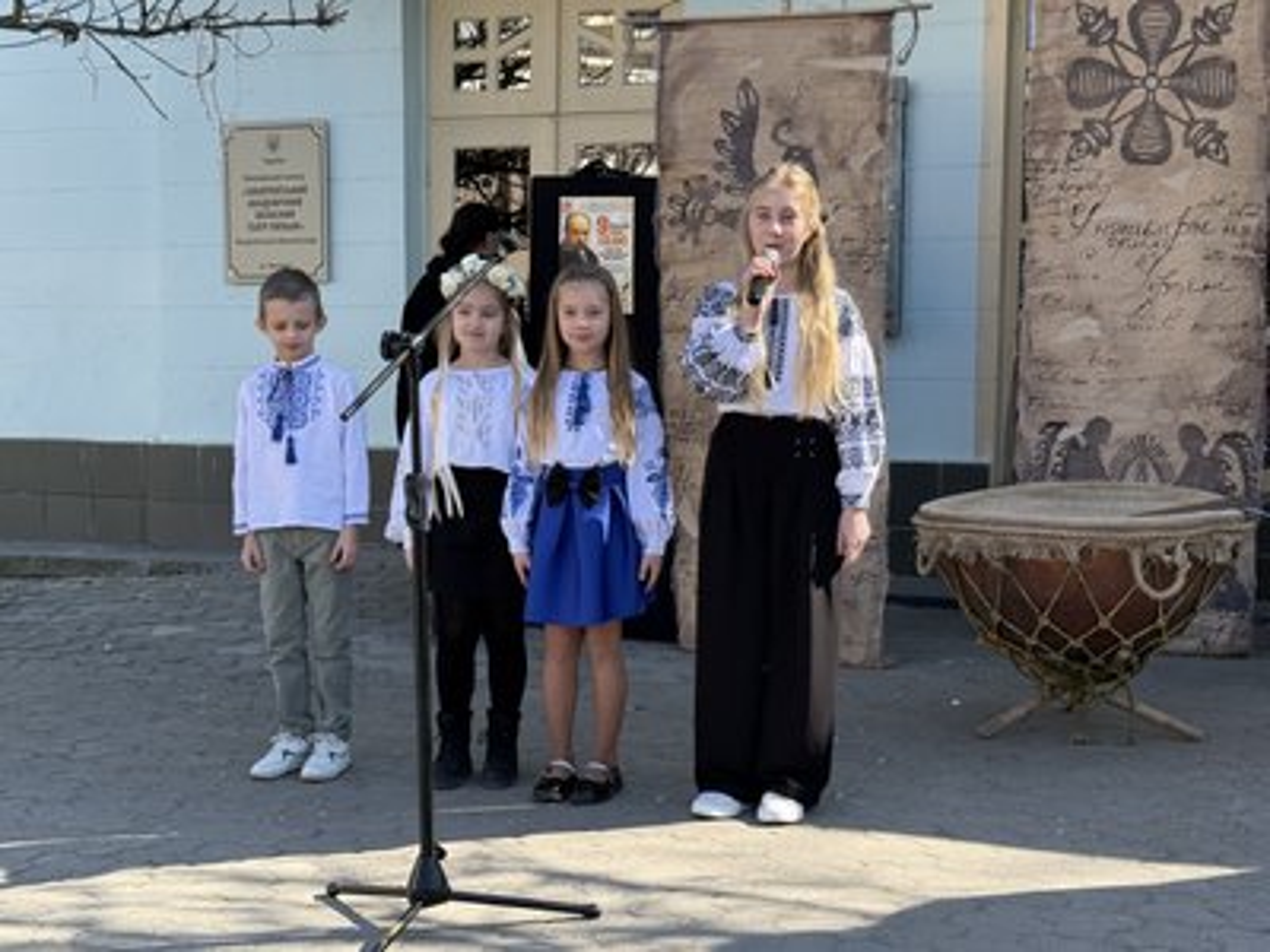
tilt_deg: -3.1
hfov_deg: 39.7
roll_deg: +0.2
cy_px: 476
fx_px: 1761
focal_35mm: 48
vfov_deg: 30.3
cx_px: 635
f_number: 1.78
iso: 80
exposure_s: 1/1484
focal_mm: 6.76
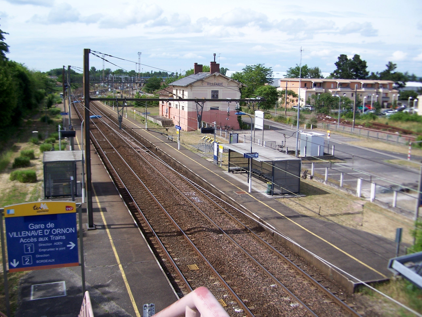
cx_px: 211
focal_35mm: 38
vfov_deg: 37.7
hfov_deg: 49.0
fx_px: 463
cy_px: 158
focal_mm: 6.3
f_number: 2.8
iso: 80
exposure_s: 1/1000
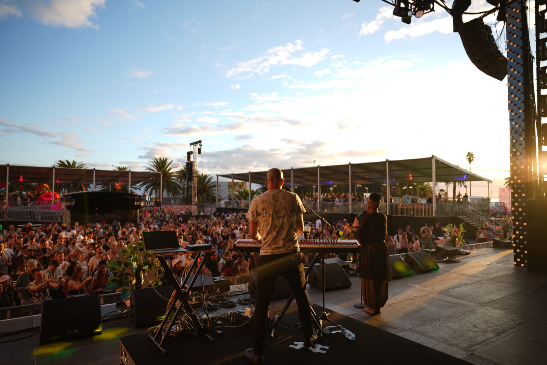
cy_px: 182
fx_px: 365
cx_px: 274
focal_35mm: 24
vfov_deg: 53.1
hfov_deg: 73.8
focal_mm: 24
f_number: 2.8
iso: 64
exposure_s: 1/250
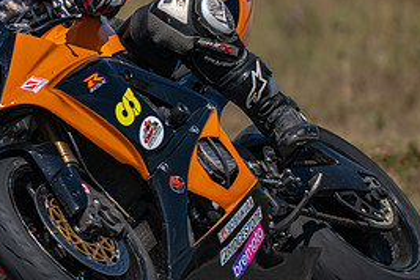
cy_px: 81
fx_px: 15212
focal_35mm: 1304
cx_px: 28
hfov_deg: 1.6
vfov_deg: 1.1
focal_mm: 600
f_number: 6.3
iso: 200
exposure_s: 1/1250
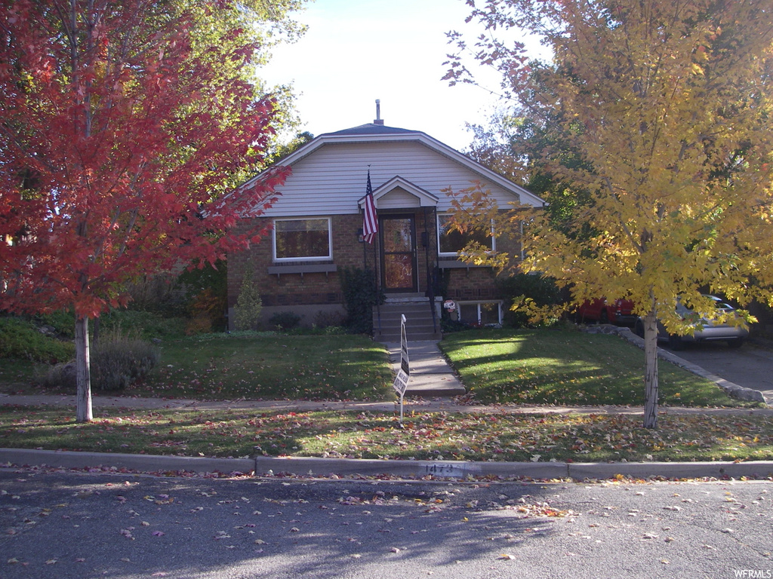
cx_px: 386
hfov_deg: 49.0
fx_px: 849
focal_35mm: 38
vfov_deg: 37.7
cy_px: 290
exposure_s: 1/250
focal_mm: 6.3
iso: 80
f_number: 3.3
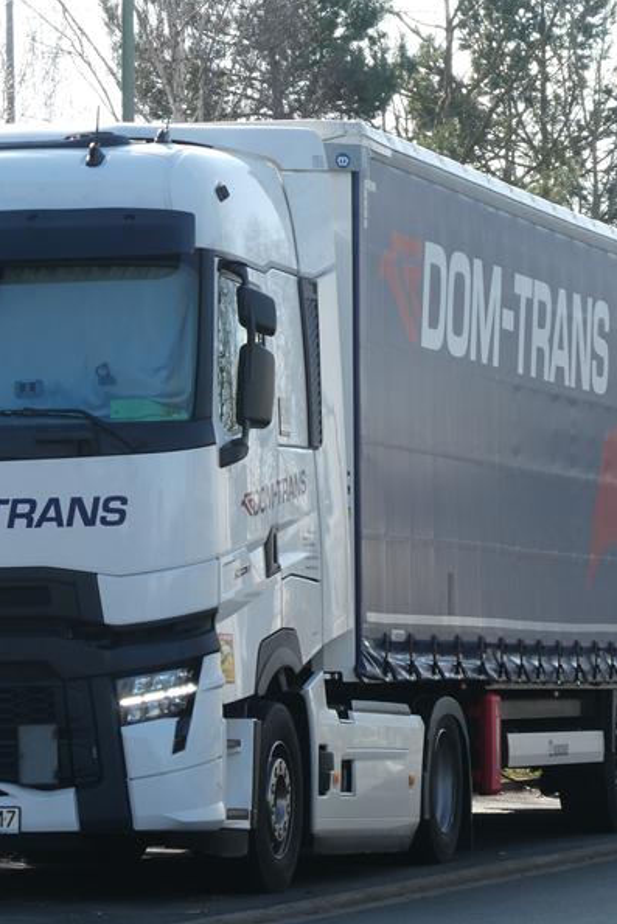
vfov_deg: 9.8
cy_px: 460
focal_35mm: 211
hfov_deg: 6.5
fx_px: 5421
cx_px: 235
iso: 80
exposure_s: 1/160
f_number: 5.4
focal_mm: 27.1
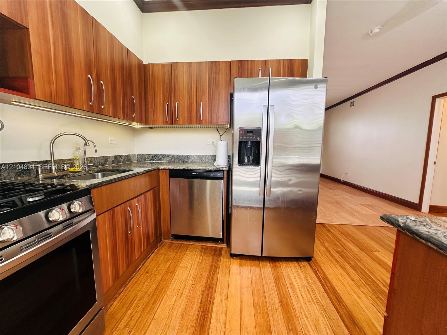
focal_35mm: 14
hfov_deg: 102.1
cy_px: 168
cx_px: 224
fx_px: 181
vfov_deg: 85.7
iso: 160
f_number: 2.2
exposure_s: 1/76
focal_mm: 2.22
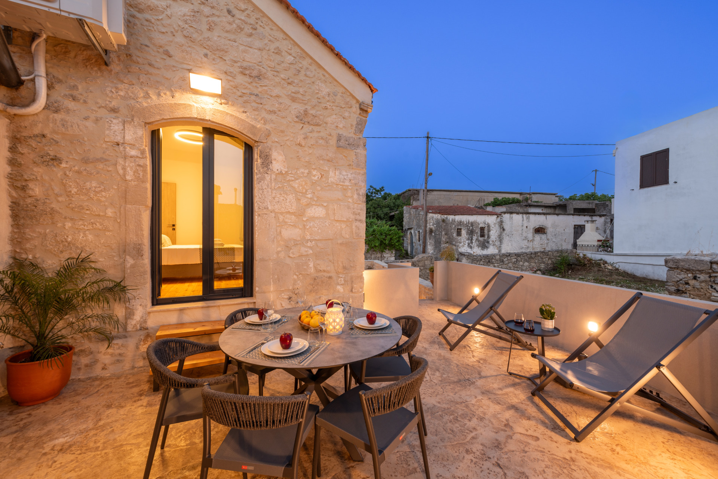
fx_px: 279
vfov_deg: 81.3
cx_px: 359
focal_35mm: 14
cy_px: 240
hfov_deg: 104.2
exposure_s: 1.6
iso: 100
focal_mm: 14
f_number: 10
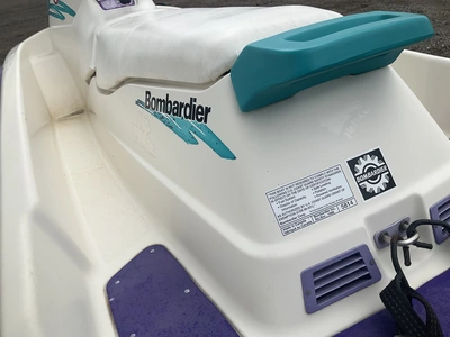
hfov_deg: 61.7
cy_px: 168
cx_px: 225
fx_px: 377
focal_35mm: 29
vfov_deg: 48.2
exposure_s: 1/2058
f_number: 1.8
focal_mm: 3
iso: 25
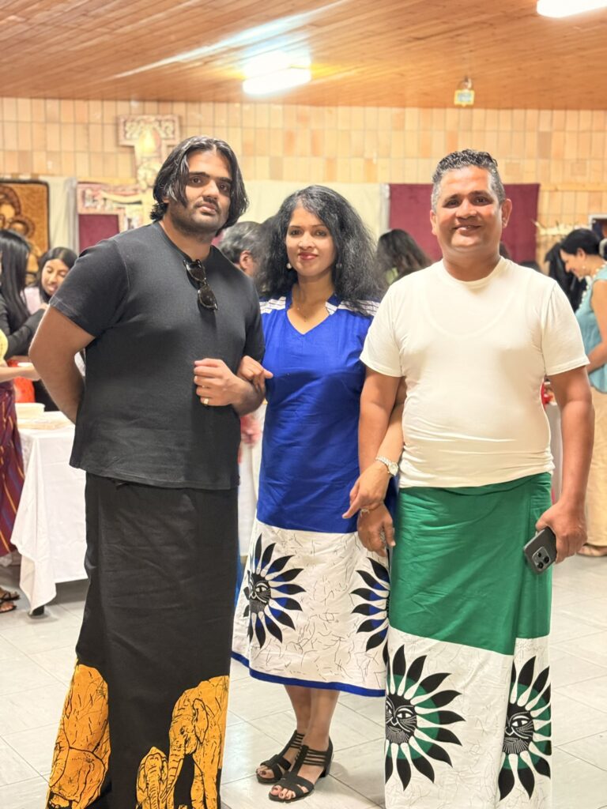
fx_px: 1122
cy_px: 404
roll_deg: +0.4
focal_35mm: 48
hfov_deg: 30.3
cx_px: 304
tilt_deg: -6.1
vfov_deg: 39.7
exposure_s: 1/20
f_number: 1.78
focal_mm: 6.76
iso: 800
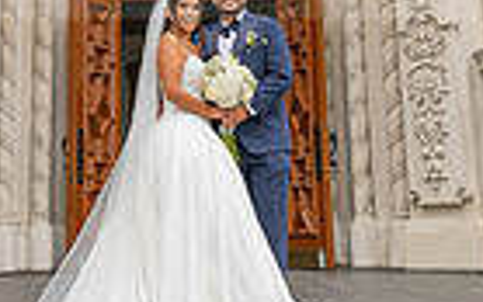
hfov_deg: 26.1
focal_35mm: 79
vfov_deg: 15.9
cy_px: -62
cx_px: 181
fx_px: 1040
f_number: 7.1
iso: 200
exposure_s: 1/200
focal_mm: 24
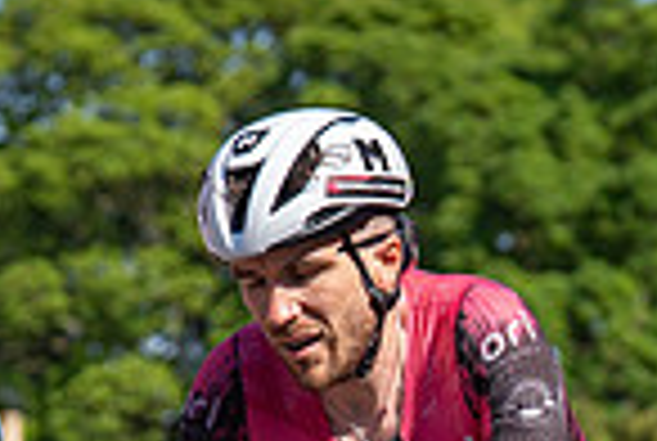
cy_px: 639
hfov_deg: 6.2
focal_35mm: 333
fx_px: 6090
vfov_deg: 4.1
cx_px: 228
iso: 125
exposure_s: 1/1000
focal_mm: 70
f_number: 3.5
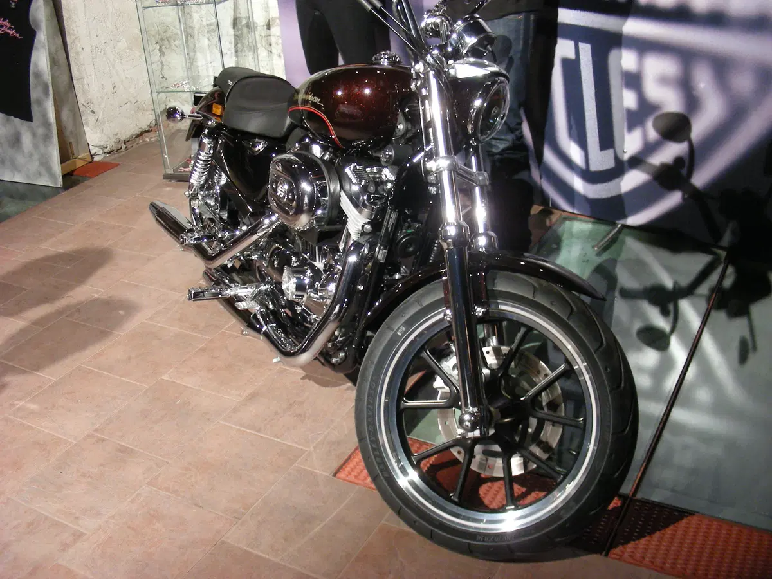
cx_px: 386
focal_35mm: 38
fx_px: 847
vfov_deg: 37.7
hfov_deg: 49.0
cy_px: 290
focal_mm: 6.3
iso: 200
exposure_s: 1/10.3
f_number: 3.5
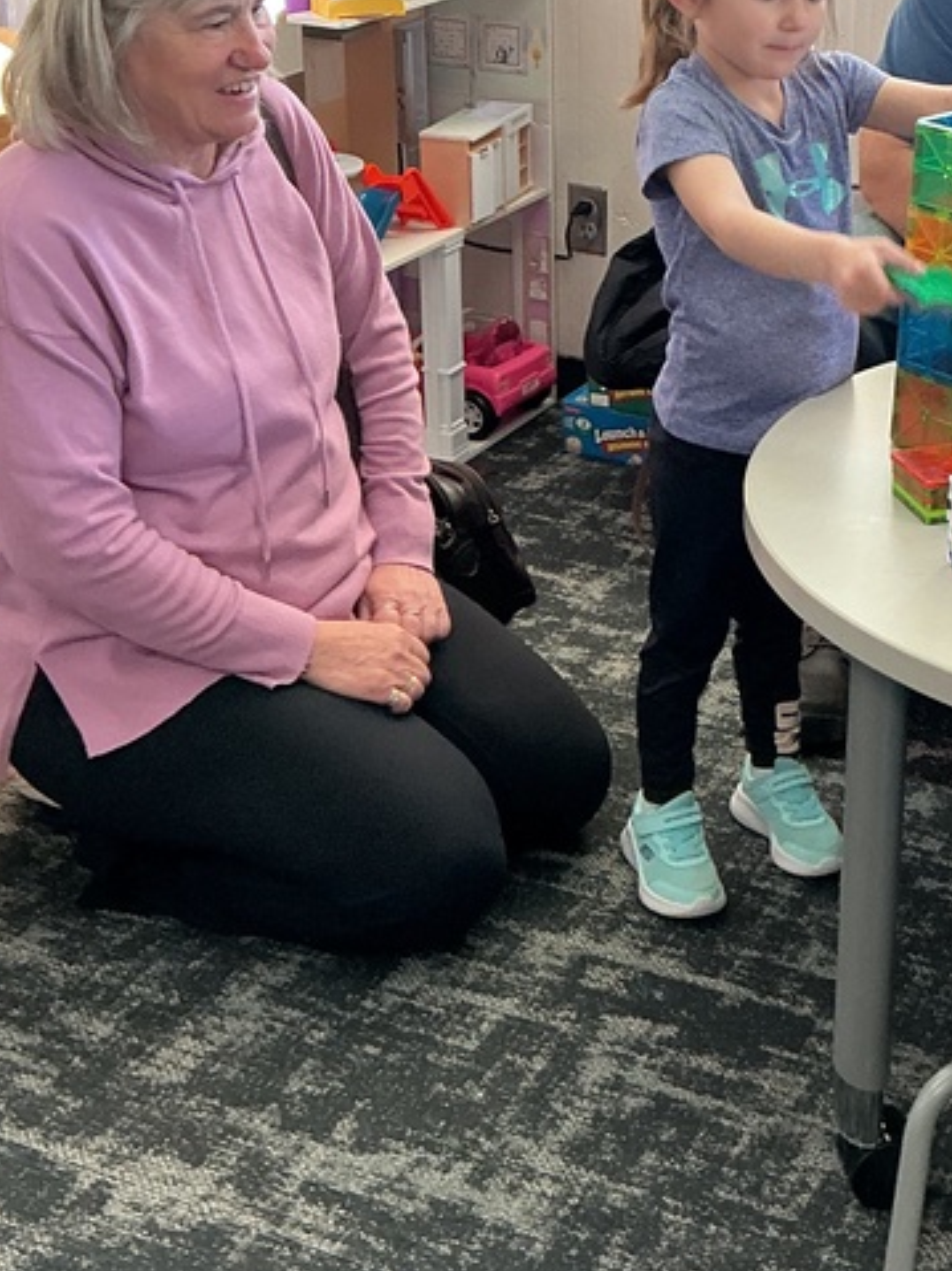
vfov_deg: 30.7
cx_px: 766
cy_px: 324
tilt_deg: -20.0
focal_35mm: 62
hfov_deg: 23.3
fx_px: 2274
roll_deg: -1.9
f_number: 1.8
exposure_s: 1/50
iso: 80
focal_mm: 3
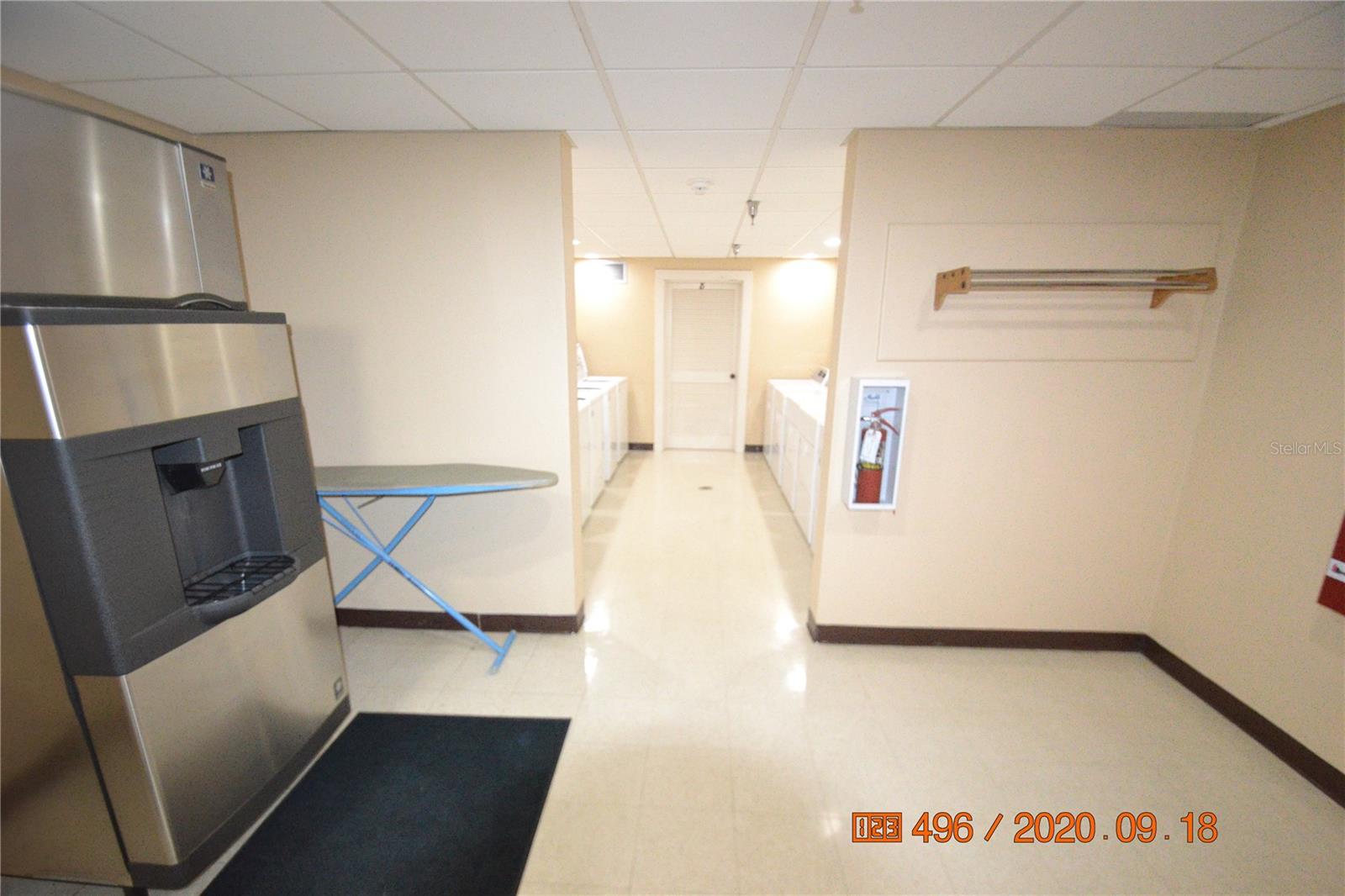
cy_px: 448
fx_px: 560
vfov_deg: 77.3
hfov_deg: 100.4
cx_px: 672
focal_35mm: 15
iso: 1800
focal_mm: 10
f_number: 3.5
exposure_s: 1/60
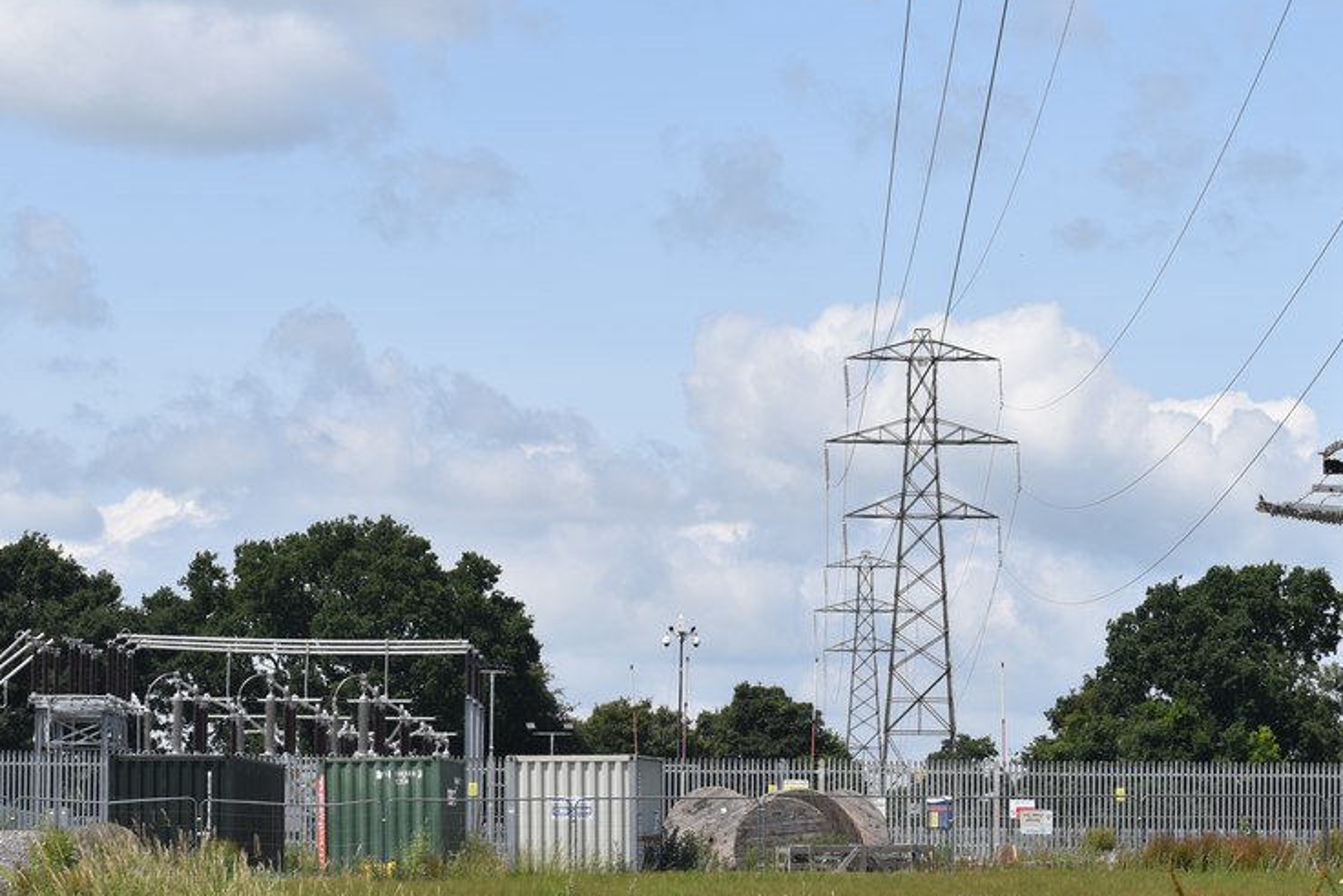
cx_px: 845
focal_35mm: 146
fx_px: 5447
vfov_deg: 9.4
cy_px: 393
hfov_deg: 14.0
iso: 100
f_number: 9
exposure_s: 1/320
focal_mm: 70
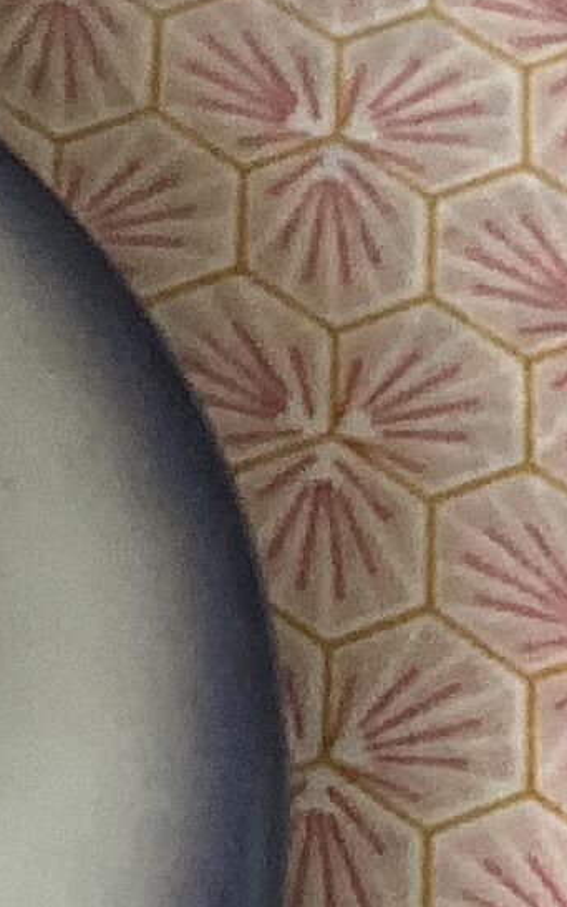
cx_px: -492
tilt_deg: -47.9
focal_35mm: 196
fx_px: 4845
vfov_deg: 9.9
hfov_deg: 6.5
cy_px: -948
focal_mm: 3.3
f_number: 2.4
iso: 40
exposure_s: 1/100
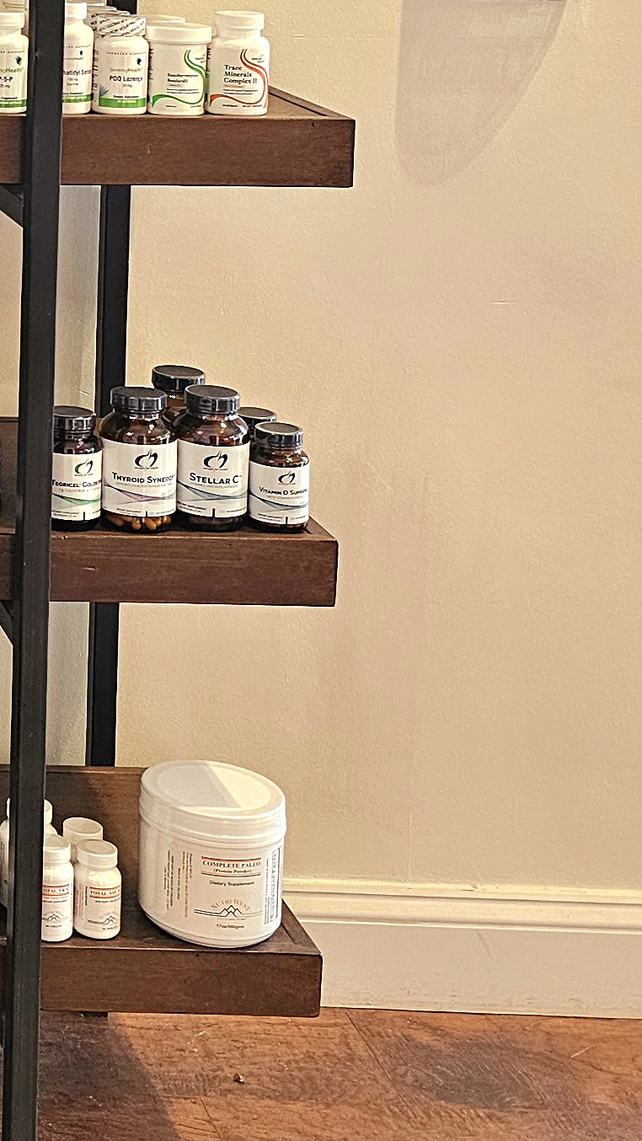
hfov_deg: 13.9
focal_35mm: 74
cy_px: 29
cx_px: -623
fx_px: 2239
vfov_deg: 27.2
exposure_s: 1/120
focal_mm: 6.3
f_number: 1.7
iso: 320
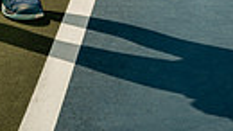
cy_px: -255
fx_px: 1050
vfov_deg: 6.5
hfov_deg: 12.6
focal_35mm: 170
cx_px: 43
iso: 100
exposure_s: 1/250
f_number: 4.5
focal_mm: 47
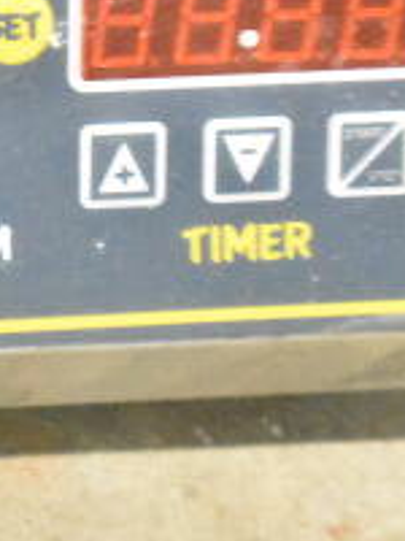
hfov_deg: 6.0
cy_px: 96
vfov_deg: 8.1
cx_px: -389
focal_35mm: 242
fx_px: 3782
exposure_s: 1/100
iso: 25600
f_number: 5.6
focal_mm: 55
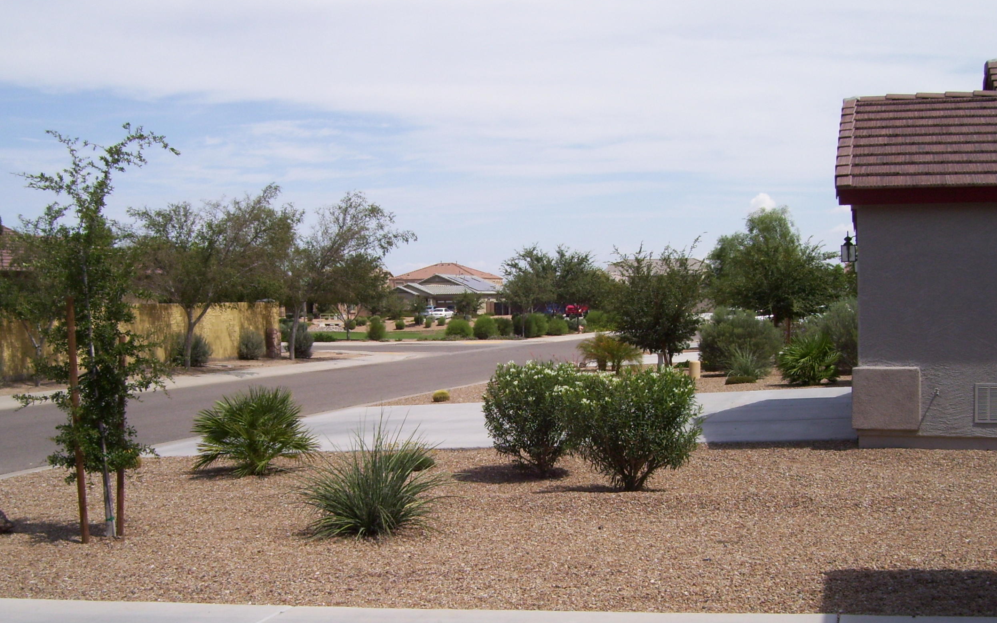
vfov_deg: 27.9
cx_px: 498
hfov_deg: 43.5
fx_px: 1250
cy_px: 389
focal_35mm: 46
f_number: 4.8
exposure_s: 1/1000
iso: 80
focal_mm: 6
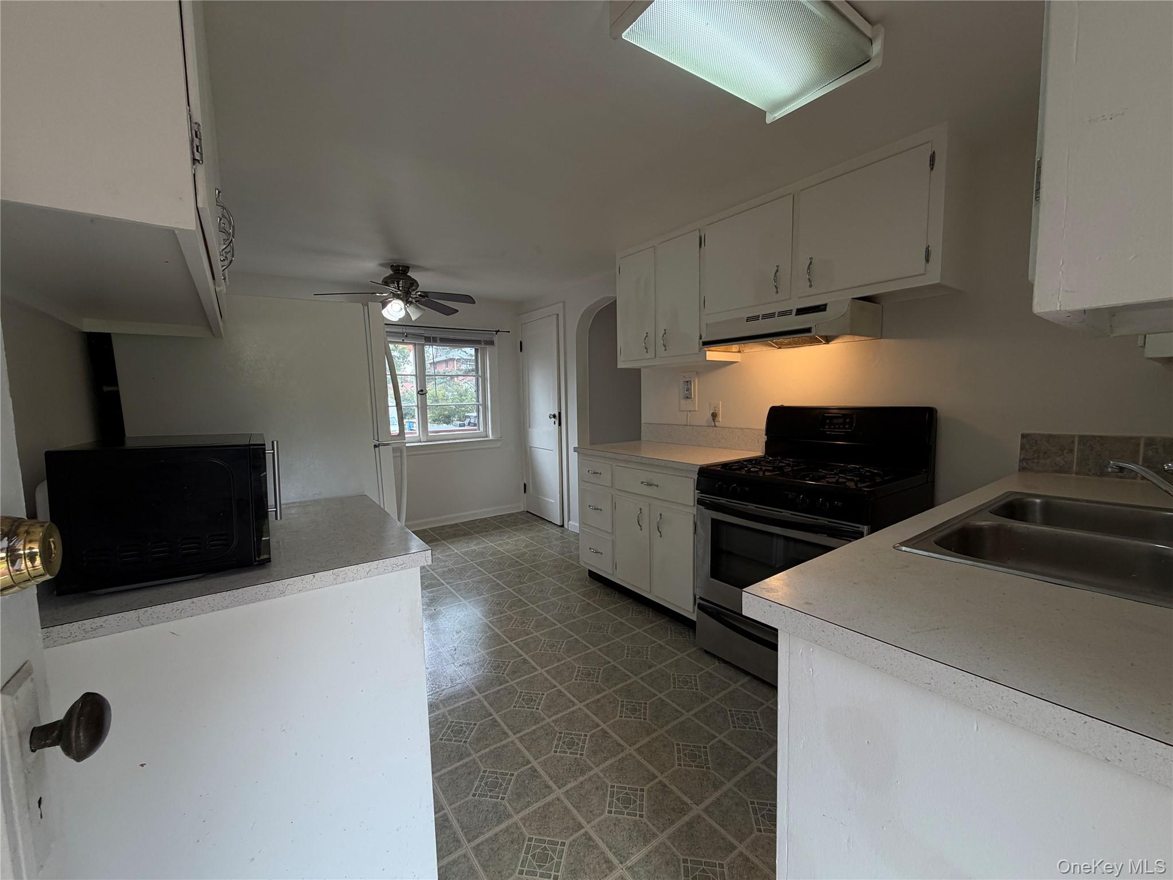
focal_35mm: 14
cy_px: 440
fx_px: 474
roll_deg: +1.6
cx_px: 586
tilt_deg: -5.5
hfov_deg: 102.1
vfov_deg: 85.7
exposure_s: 1/120
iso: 80
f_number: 2.2
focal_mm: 2.22
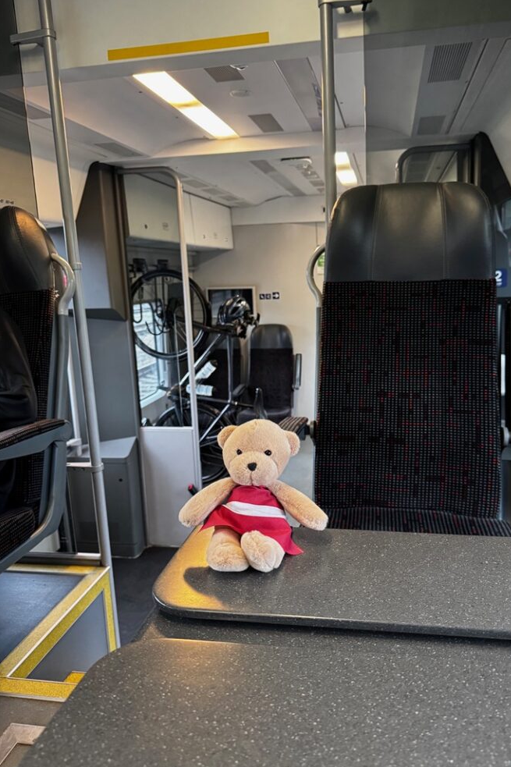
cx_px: 296
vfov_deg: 69.4
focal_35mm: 26
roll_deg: +3.0
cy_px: 373
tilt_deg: -10.5
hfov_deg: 49.3
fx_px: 554
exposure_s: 1/60
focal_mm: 6.76
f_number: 1.78
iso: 640
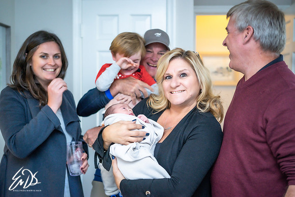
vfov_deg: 27.0
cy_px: 98
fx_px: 410
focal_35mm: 50
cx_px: 148
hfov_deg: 39.6
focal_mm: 50
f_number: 2.8
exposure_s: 1/125
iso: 1600
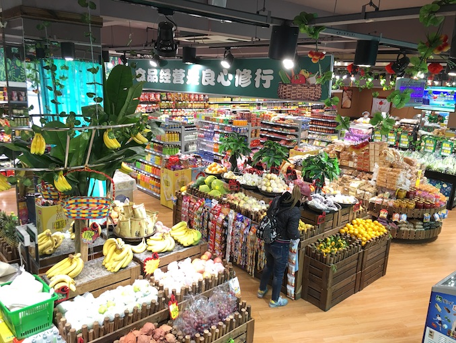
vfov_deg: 48.3
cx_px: 228
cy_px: 172
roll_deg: -3.3
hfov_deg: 61.6
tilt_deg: -13.1
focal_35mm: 29
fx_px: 382
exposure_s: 1/17
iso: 40
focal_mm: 4.15
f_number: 2.2
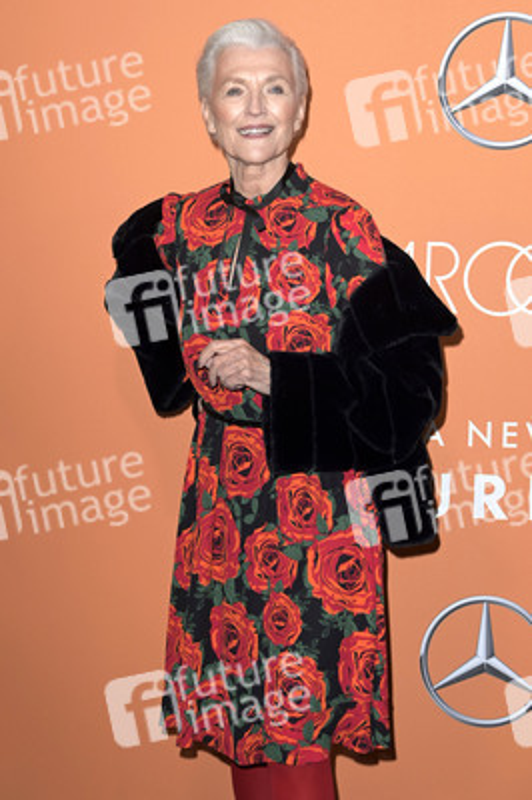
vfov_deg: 22.2
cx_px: 266
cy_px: 400
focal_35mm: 92
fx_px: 2043
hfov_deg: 14.8
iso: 640
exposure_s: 1/250
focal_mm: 92
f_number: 5.6
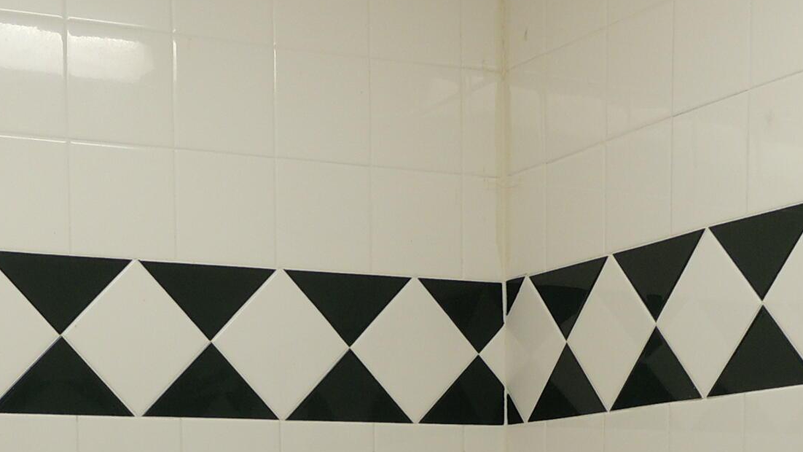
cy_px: 809
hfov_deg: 23.9
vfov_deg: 12.4
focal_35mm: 89
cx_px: 317
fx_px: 1895
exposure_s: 1/40
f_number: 3.1
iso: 100
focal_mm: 5.3
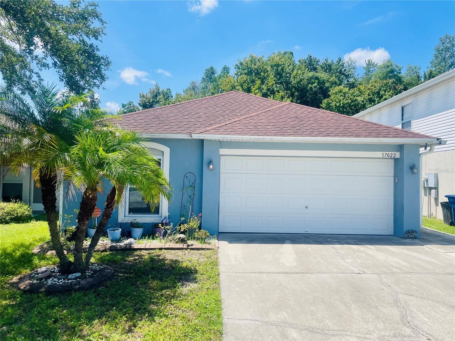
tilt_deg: +2.1
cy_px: 170
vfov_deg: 53.1
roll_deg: -1.2
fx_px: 342
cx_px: 228
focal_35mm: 26
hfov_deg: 67.3
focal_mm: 4.2
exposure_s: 1/2882
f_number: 1.6
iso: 32
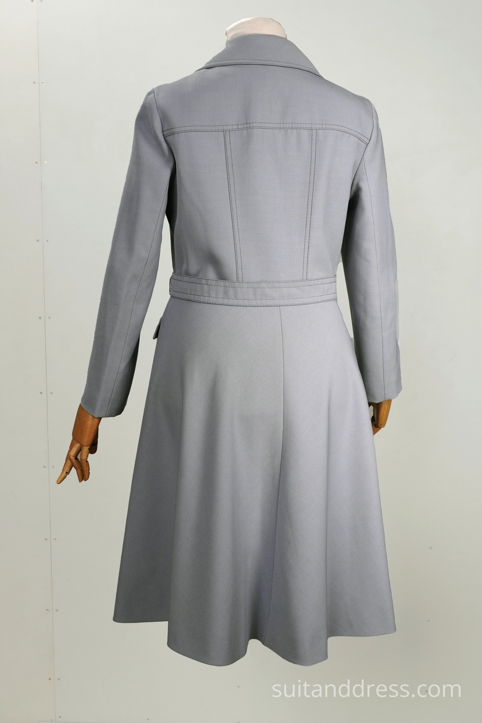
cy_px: 362
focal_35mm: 48
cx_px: 241
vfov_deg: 41.1
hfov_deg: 28.1
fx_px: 964
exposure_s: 1/25
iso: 320
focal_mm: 32
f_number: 8
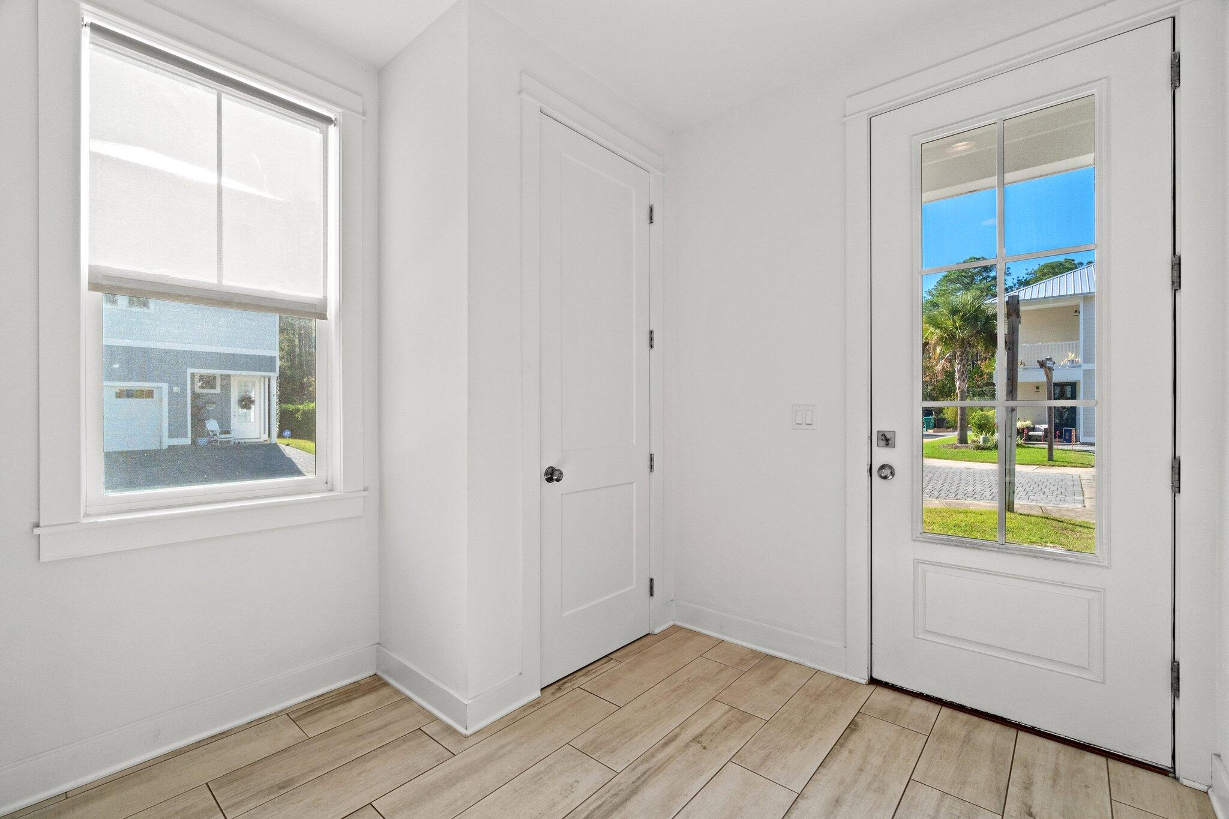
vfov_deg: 77.3
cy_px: 410
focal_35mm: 15
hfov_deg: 100.4
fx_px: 512
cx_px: 614
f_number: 9
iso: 400
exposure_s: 1/5
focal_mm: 10
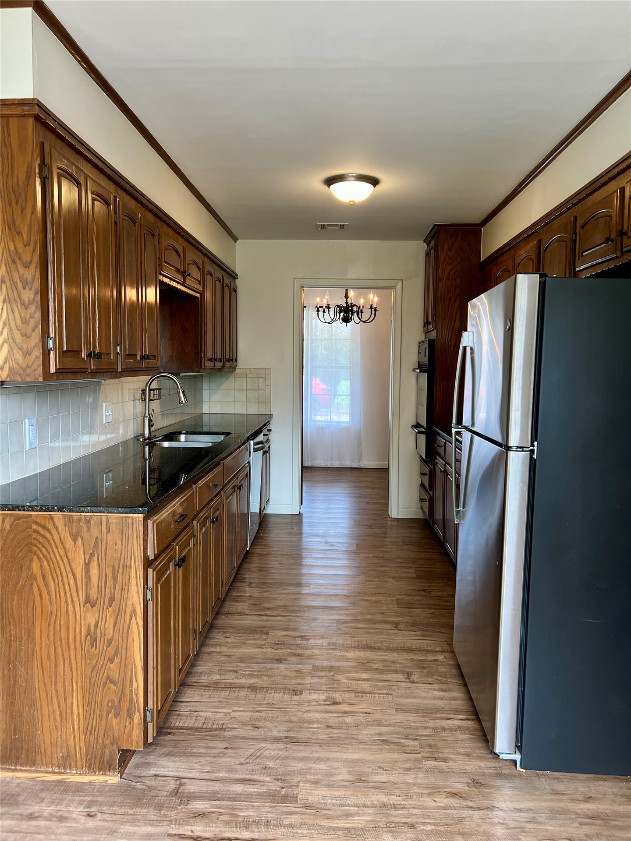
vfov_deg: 67.3
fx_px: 632
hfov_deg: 53.1
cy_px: 420
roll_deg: +0.1
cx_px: 316
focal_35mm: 26
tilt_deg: -4.3
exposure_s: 1/120
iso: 100
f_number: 1.5
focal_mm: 5.7
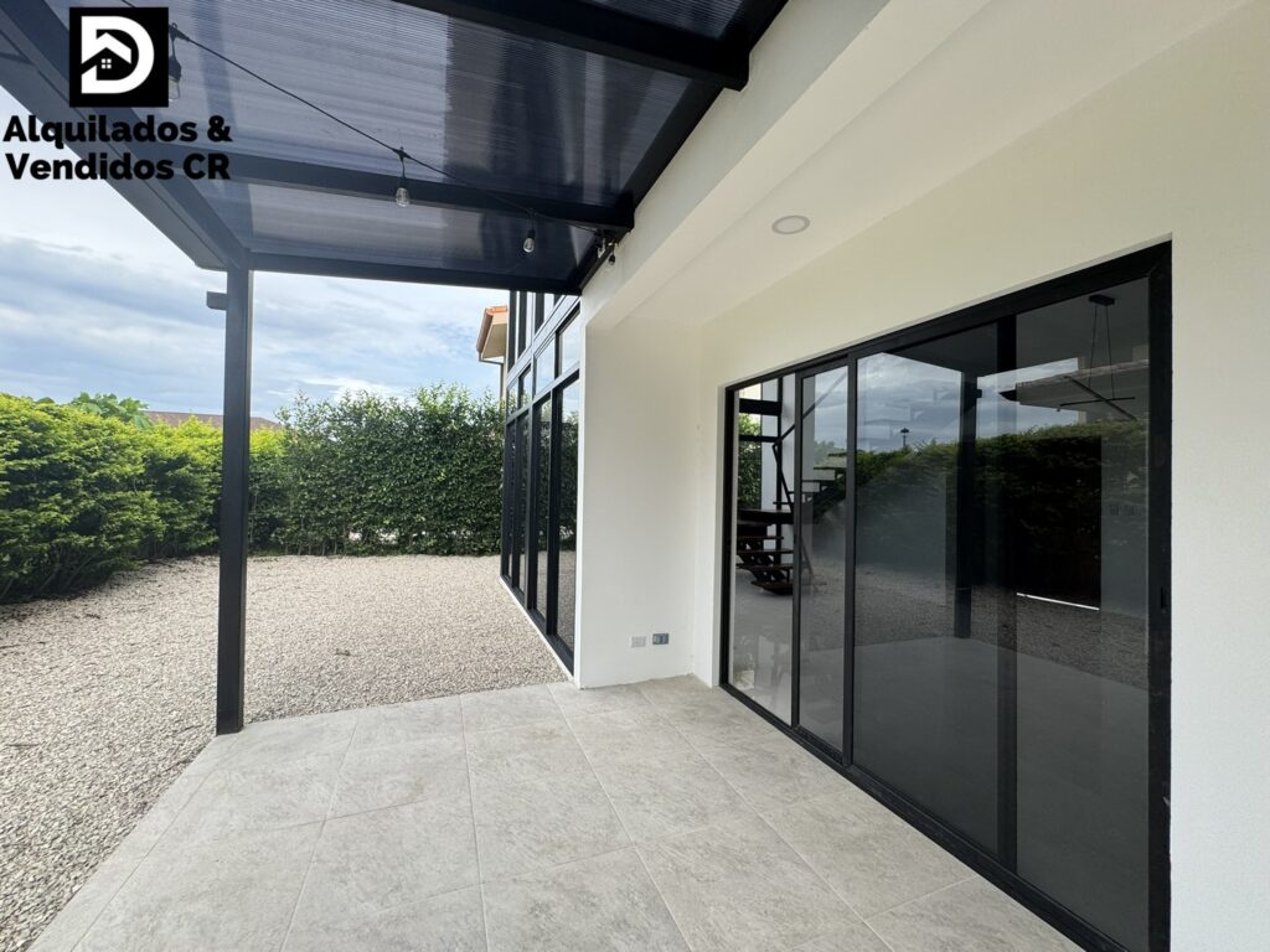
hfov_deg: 102.1
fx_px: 514
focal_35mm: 14
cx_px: 635
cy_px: 476
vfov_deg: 85.7
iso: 40
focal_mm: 2.22
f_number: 2.2
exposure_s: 1/488
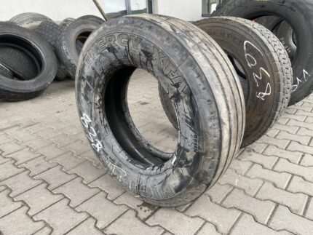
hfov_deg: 67.3
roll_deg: +4.4
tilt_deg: -18.1
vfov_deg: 53.1
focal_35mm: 26
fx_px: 235
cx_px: 156
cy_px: 118
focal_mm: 4.25
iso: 80
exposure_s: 1/122
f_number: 1.8
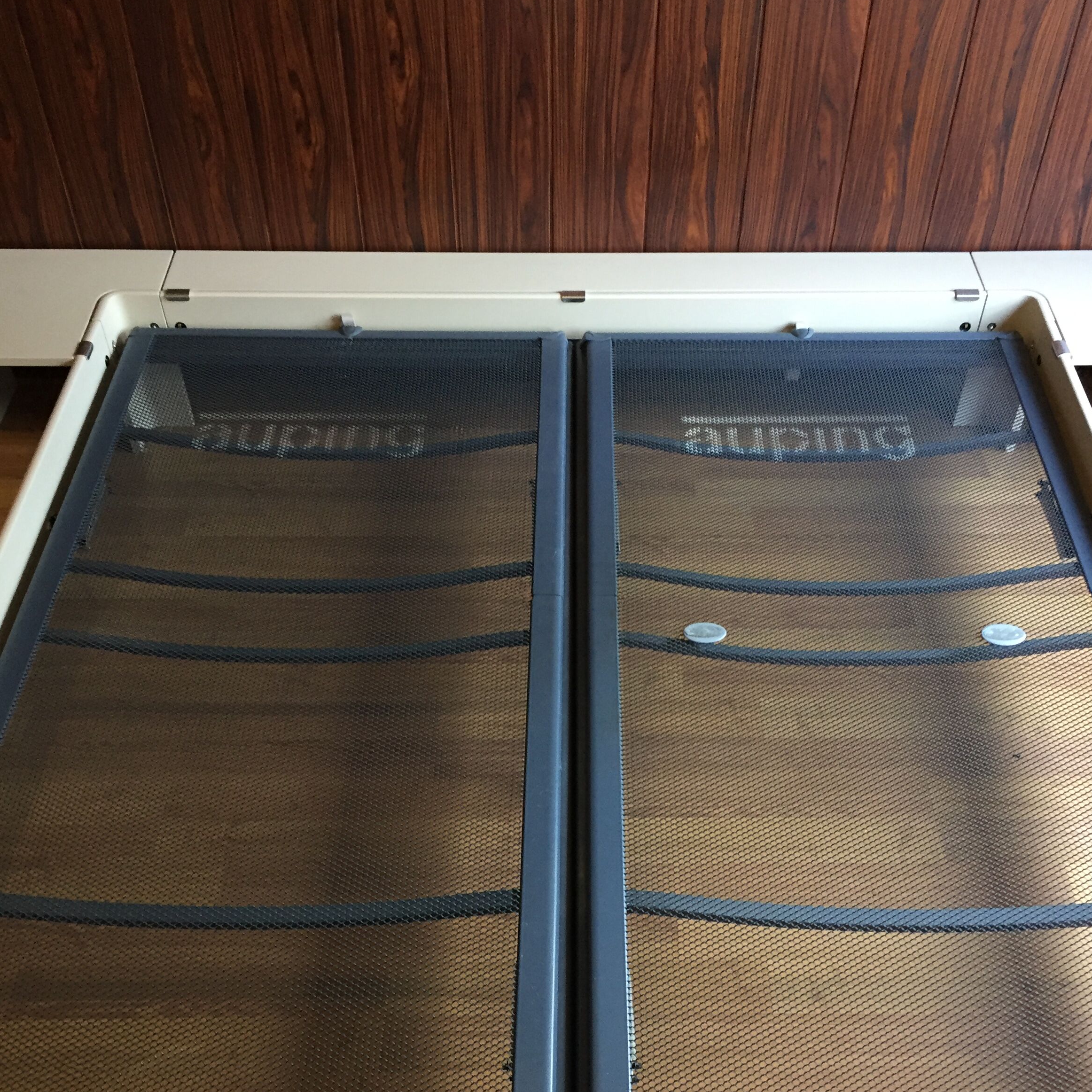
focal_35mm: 36
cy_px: 722
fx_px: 1285
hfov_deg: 46.0
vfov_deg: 45.4
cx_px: 574
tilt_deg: -48.3
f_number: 2.2
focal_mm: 4.15
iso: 200
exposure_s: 1/33
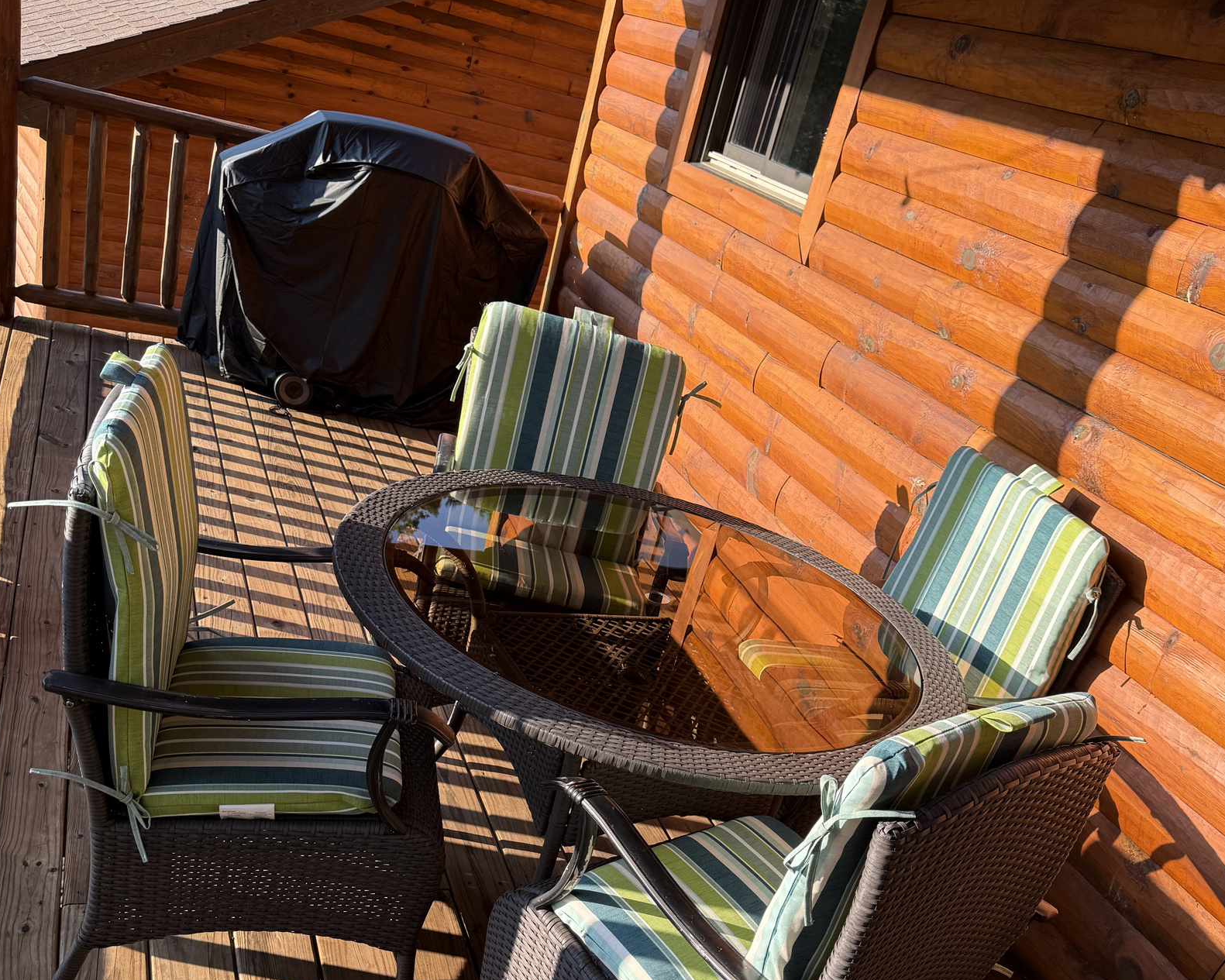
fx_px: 1160
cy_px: 661
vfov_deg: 45.1
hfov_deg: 55.7
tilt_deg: -26.5
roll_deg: -16.0
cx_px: 618
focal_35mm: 32
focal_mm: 6.76
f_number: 1.78
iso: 80
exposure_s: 1/878
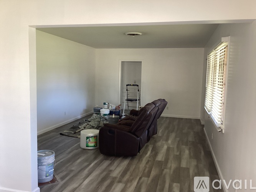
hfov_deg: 58.4
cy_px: 96
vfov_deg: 45.4
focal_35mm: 31
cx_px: 128
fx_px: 229
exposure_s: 1/60
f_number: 2.4
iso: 200
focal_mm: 3.3
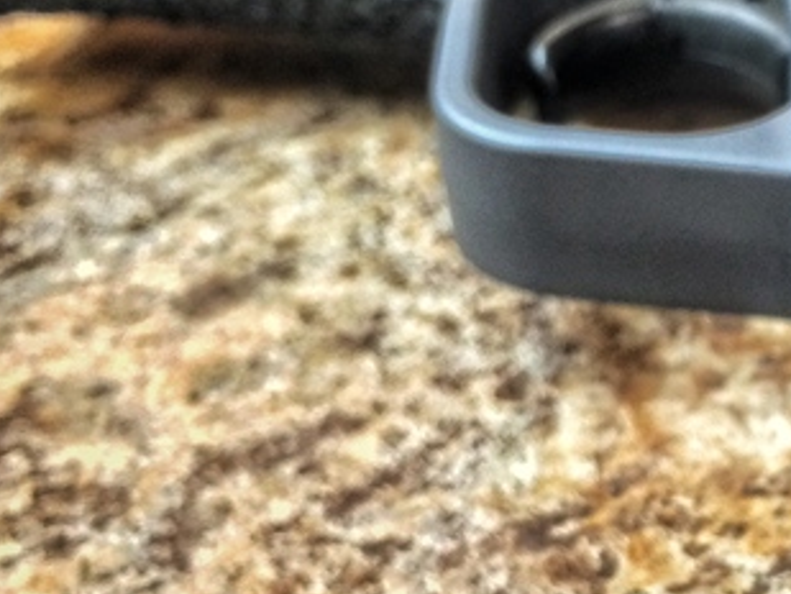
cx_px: 824
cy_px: 376
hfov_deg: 24.6
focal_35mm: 75
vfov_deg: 19.6
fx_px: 1714
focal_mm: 4.15
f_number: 2.2
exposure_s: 1/30
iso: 250
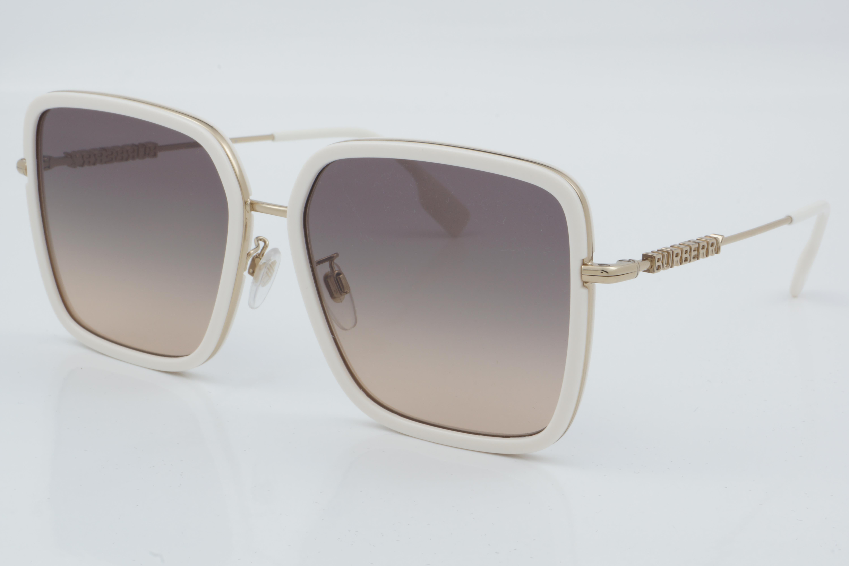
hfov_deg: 24.6
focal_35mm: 82
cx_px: 424
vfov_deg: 16.6
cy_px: 283
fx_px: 1945
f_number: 32
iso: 100
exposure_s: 1/4
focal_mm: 55
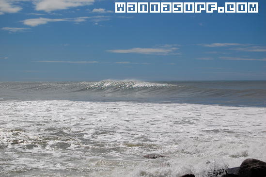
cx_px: 133
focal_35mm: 82
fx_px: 609
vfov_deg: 16.5
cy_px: 88
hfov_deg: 24.6
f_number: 8
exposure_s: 1/2500
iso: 200
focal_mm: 55
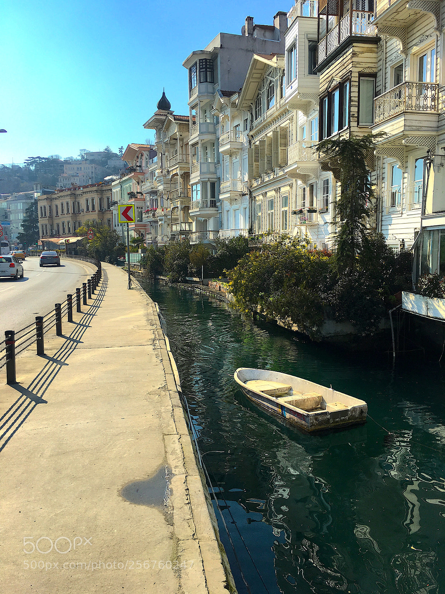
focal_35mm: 29
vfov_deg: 61.7
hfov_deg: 48.2
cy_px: 297
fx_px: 497
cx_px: 222
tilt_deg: -5.6
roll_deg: +0.1
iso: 25
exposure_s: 1/1789
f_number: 2.2
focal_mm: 4.15
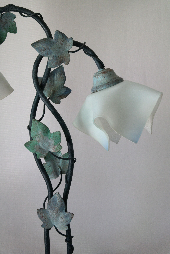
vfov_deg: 26.3
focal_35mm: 77
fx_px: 545
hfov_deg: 17.7
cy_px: 127
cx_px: 85
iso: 800
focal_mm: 50
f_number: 5.6
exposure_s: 1/80
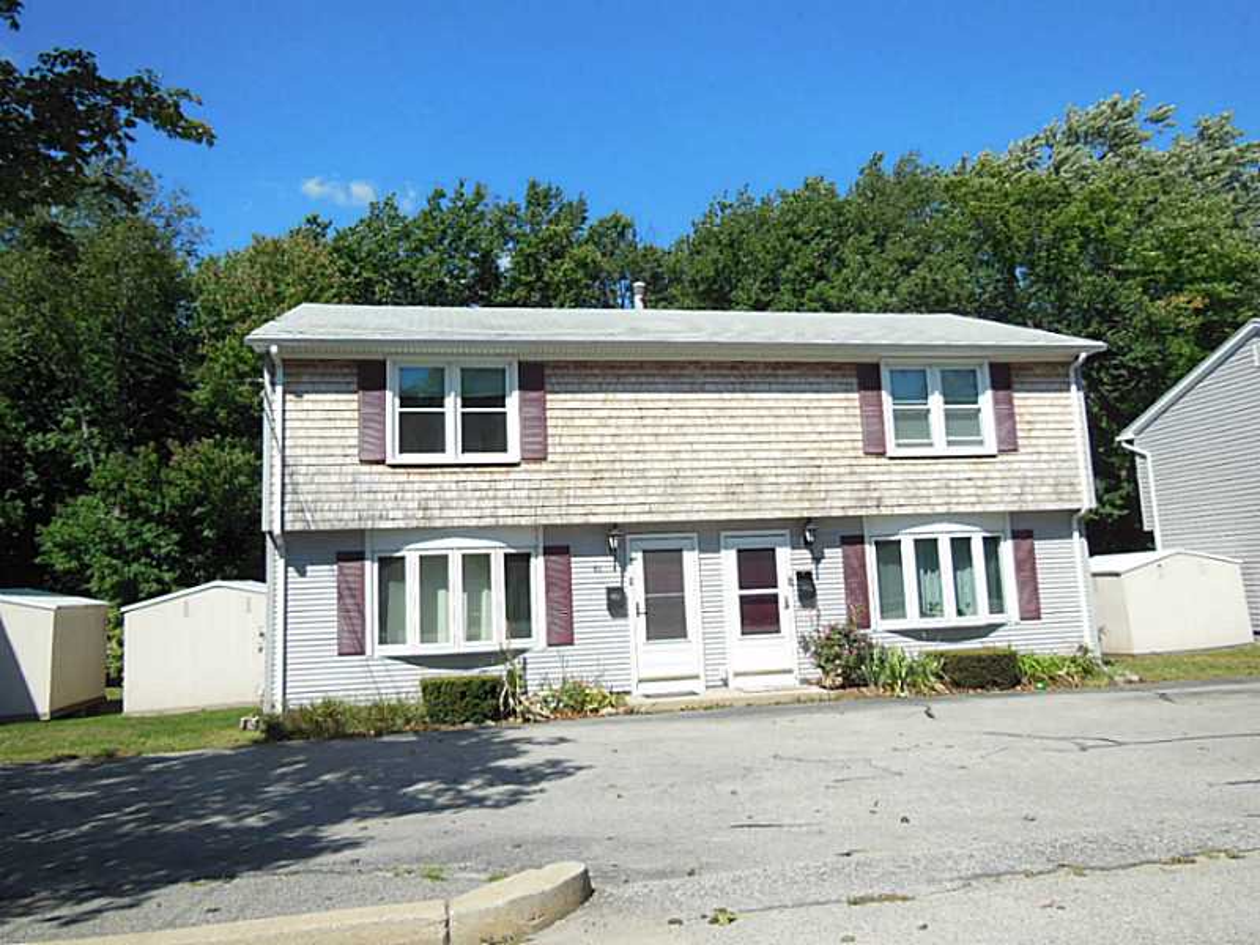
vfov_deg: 54.9
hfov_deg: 69.4
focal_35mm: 25
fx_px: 910
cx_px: 630
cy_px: 472
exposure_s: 1/1000
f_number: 3.5
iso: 125
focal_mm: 4.5
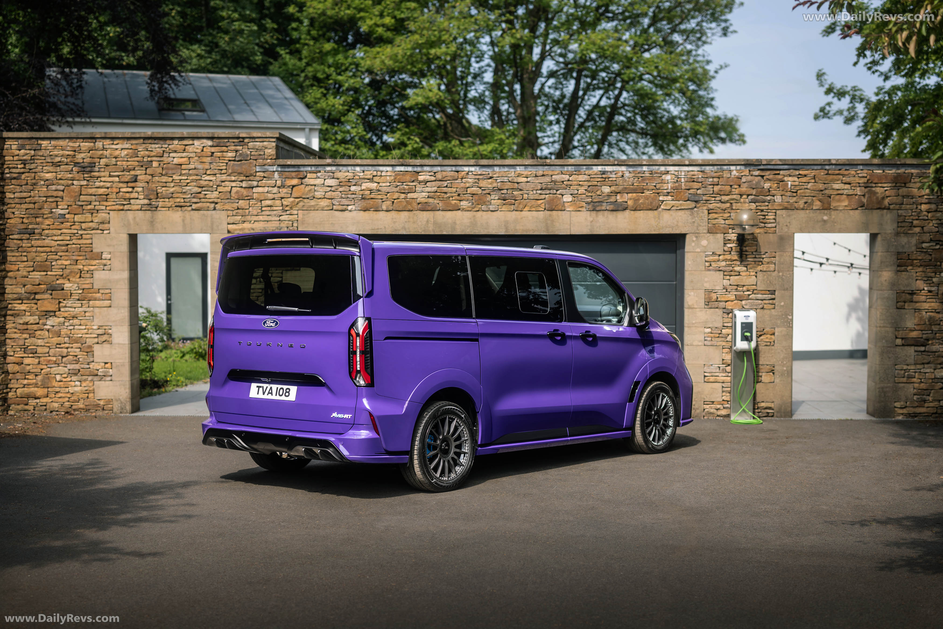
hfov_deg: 39.6
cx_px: 472
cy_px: 314
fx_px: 1310
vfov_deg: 27.0
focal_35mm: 50
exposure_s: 1/400
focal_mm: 50
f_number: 2
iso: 40
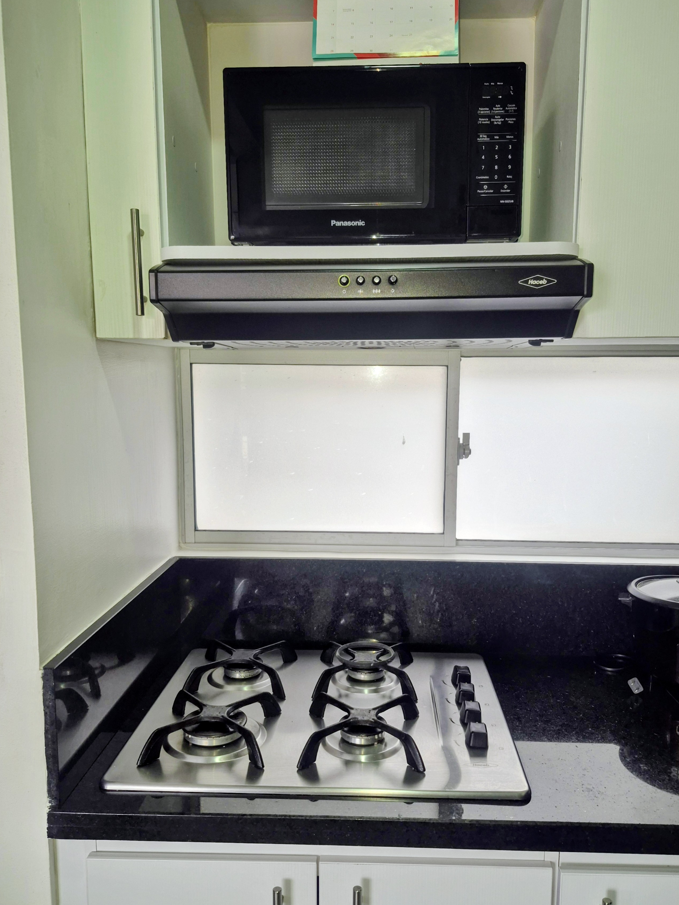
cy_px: 473
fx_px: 706
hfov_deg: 51.3
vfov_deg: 65.3
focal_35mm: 27
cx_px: 361
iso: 32
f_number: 1.8
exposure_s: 1/50
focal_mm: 5.4
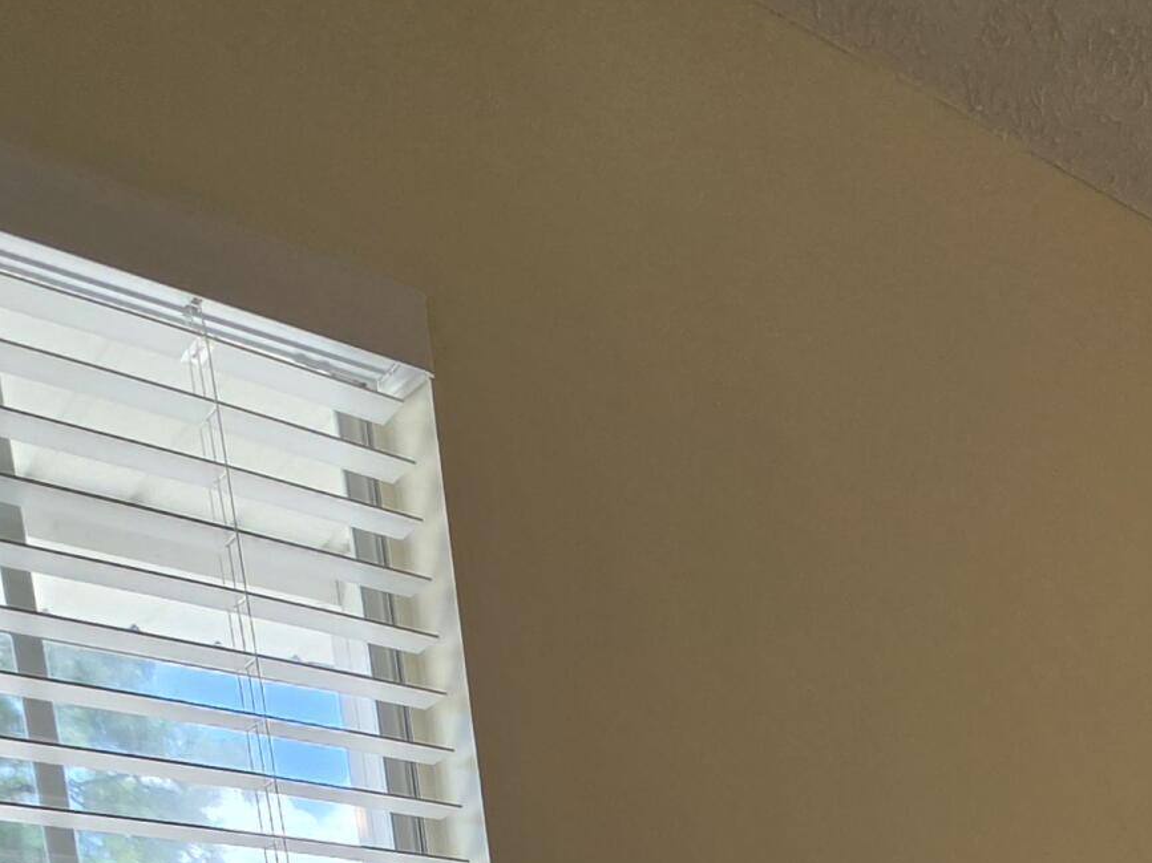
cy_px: 1439
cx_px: 1366
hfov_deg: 34.2
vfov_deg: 22.8
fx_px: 1497
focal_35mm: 45
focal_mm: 2.2
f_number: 2.2
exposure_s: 1/120
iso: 64
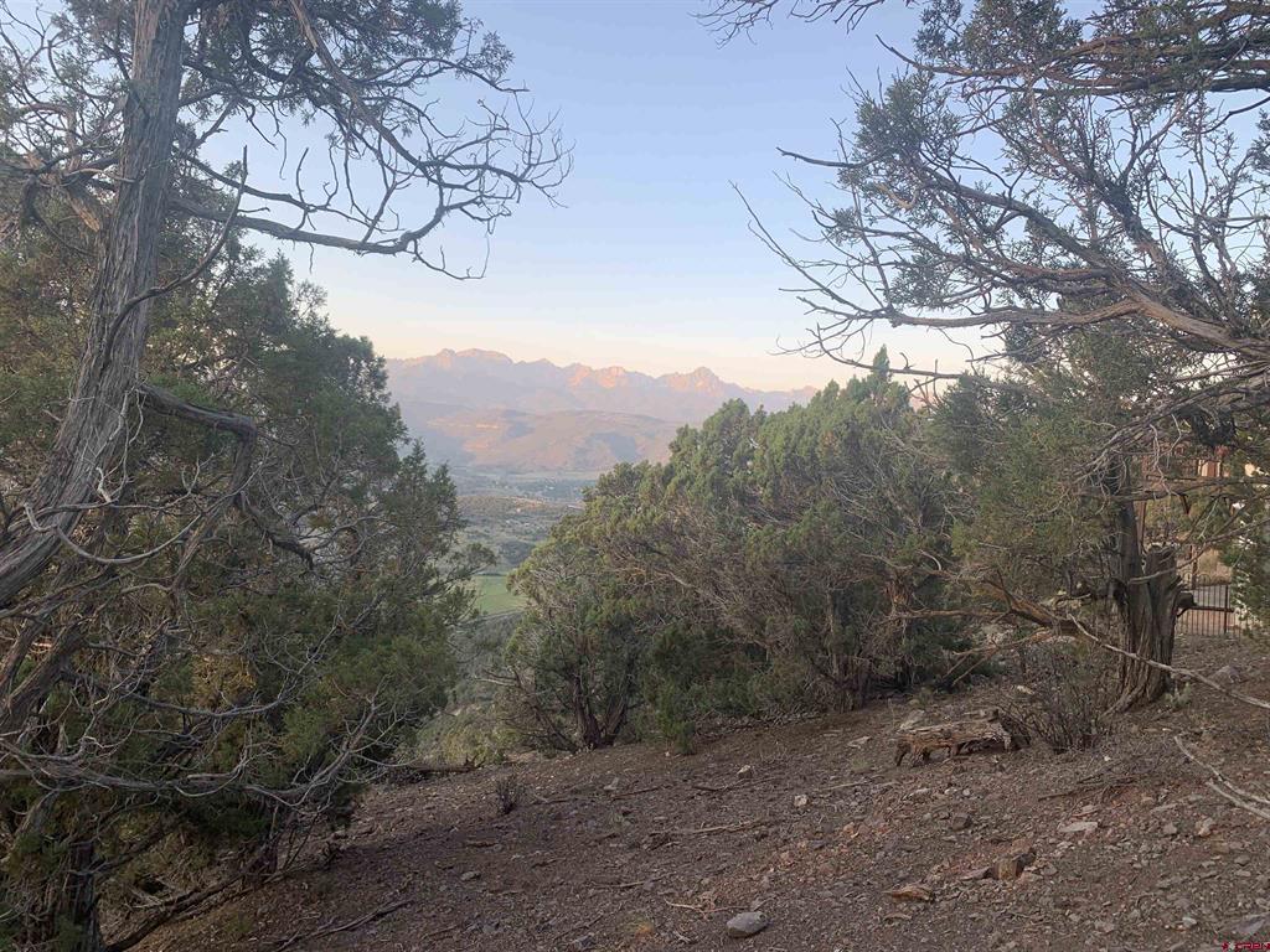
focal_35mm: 26
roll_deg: -3.6
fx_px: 954
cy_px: 476
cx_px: 635
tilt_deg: -2.3
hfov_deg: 67.3
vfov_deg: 53.1
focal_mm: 4.25
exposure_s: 1/259
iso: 25
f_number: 1.8
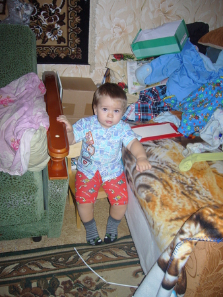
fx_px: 300
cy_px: 148
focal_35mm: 35
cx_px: 112
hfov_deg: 40.7
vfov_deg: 52.6
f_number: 2.8
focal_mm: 5.8
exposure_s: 1/60
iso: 100
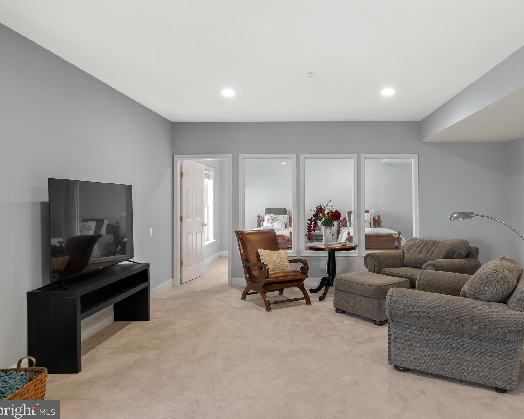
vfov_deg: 58.8
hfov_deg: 69.7
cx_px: 309
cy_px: 210
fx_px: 372
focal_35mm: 24
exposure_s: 1.3
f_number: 7.1
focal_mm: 21
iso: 160
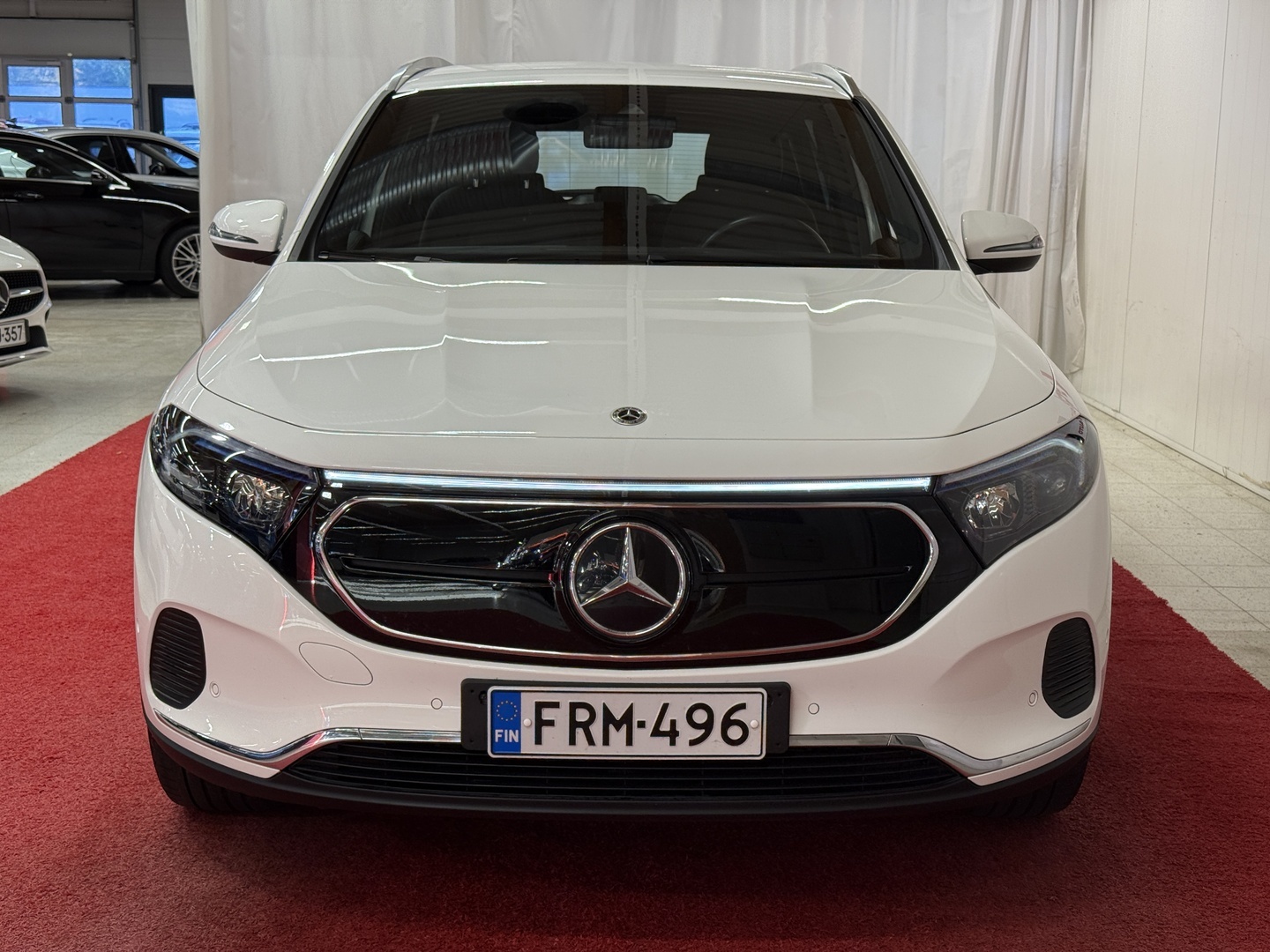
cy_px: 476
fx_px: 1761
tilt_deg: -9.9
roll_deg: -0.8
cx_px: 635
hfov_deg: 39.7
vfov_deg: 30.3
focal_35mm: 48
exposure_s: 1/154
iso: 80
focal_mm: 6.76
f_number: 1.78
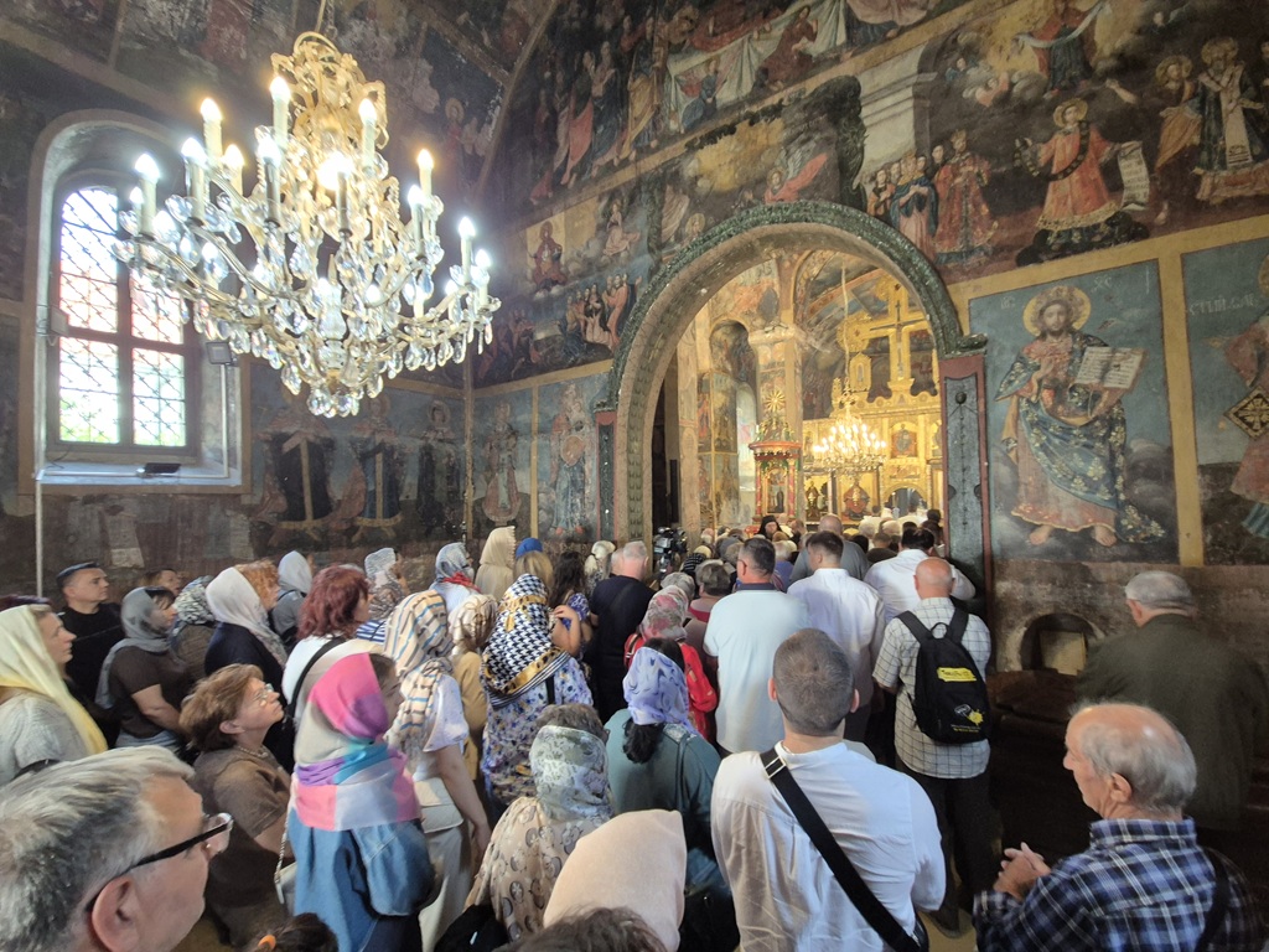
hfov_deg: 106.2
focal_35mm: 13
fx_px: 477
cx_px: 634
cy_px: 476
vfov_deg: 89.9
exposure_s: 1/50
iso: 500
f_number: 2.2
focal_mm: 2.2
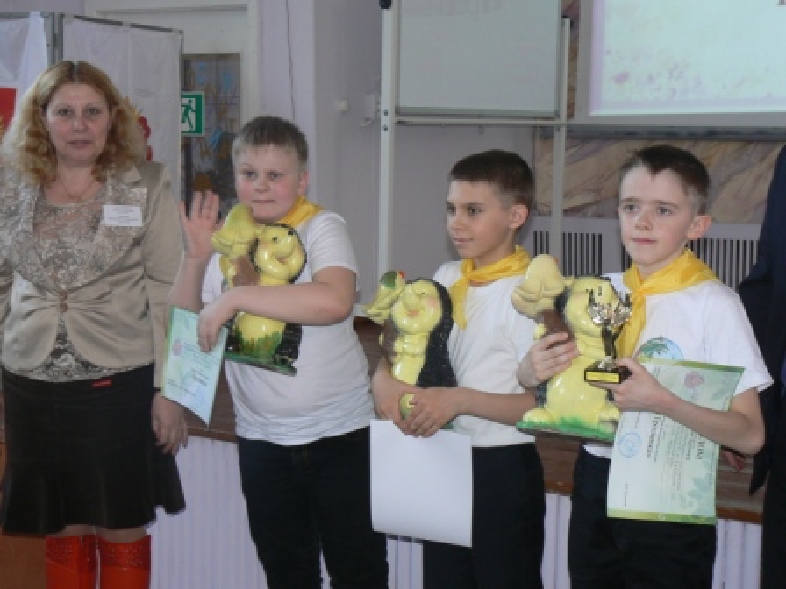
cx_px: 393
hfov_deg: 32.7
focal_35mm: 59
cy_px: 294
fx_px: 1340
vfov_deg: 24.8
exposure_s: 1/30
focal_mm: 9.8
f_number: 3.2
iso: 100
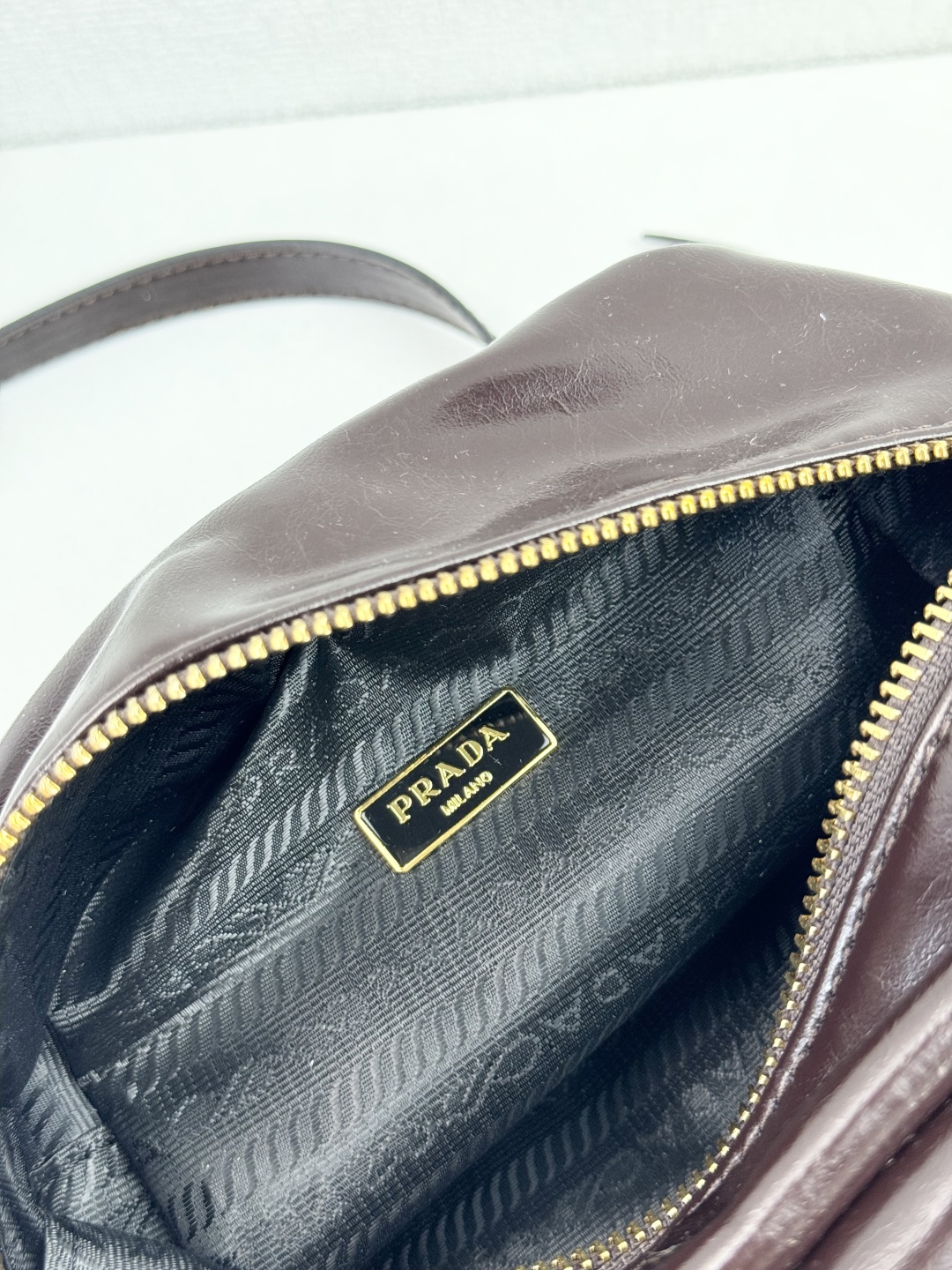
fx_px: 1760
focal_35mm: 48
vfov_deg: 39.7
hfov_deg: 30.3
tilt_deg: -64.3
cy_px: 635
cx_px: 476
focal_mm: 6.86
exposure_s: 1/284
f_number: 1.78
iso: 64
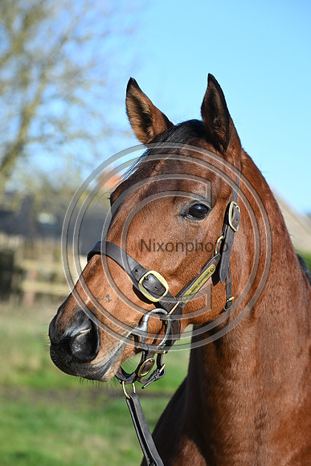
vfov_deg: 16.8
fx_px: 1580
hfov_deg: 11.2
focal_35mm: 122
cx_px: 156
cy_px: 233
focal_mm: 122
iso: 500
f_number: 5.6
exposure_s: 1/1250
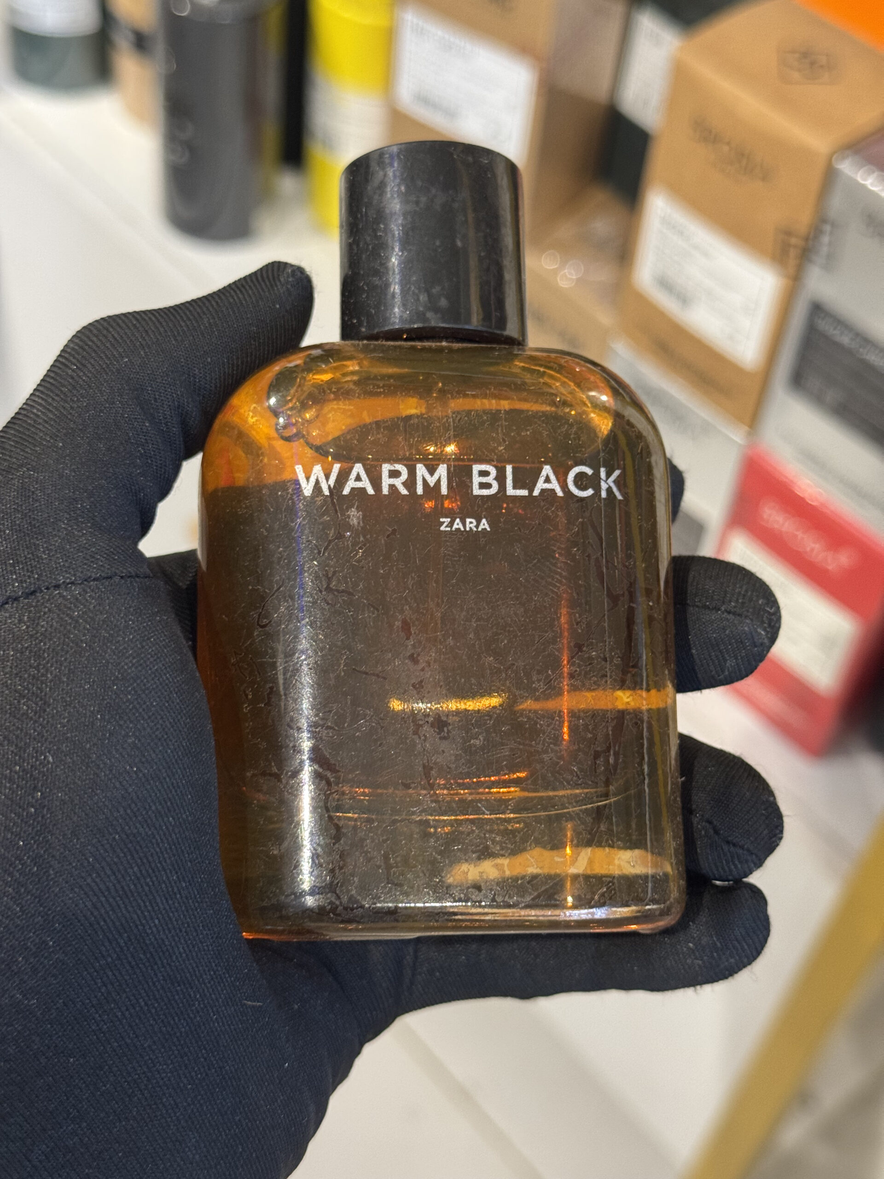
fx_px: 1634
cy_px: 590
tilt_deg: -47.2
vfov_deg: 39.7
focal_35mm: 48
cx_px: 442
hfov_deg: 30.3
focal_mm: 6.76
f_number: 1.78
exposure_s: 1/33
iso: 250
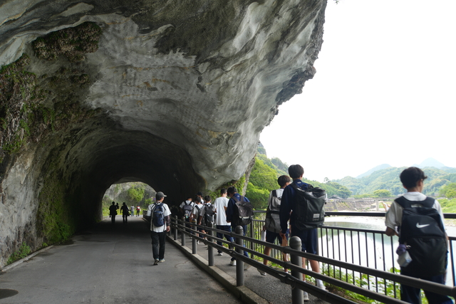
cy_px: 152
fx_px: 342
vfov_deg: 48.0
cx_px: 228
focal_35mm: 27
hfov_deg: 67.4
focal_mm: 18
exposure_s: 1/60
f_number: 4
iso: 100
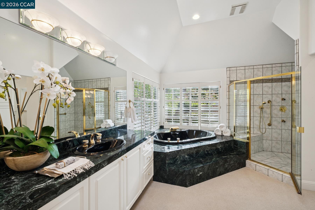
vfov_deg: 77.3
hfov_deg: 100.4
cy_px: 105
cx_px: 158
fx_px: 131
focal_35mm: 15
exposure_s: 1/10
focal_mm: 15
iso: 400
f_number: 22
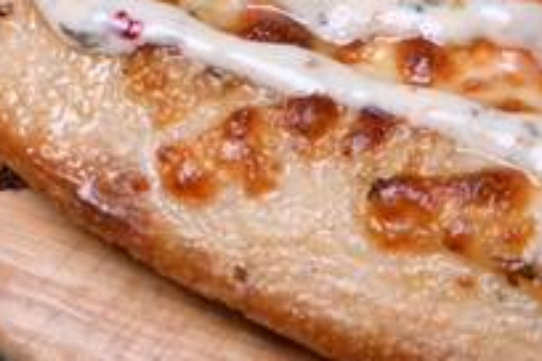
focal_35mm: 206
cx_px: 874
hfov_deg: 9.6
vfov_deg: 6.5
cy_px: -242
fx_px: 3101
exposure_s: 1/100
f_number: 14
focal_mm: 42
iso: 100
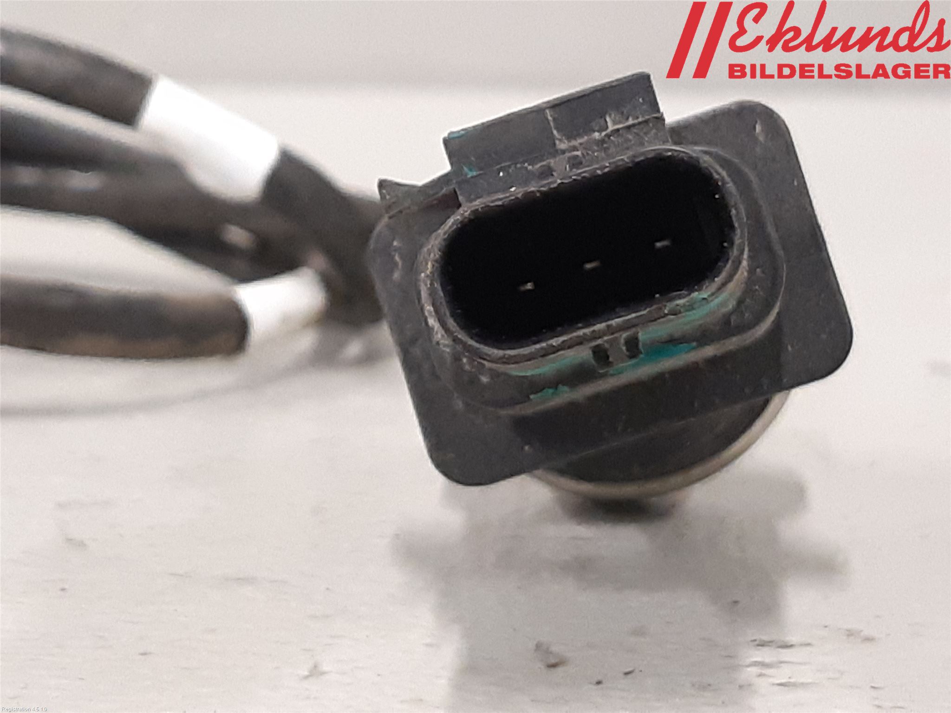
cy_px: 356
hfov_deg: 67.3
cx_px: 476
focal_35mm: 26
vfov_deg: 53.1
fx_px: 714
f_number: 1.7
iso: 250
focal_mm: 3.93
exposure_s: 1/50
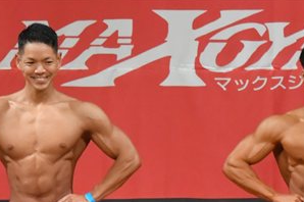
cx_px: 354
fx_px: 5601
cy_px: 258
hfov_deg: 3.1
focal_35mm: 664
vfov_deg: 2.1
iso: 9000
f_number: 5.6
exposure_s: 1/400
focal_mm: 170
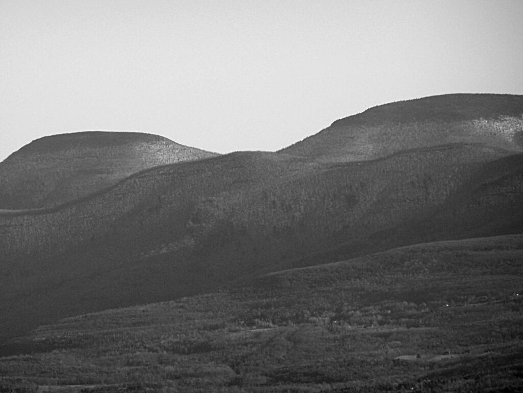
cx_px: 262
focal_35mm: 380
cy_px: 196
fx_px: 5741
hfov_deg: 5.2
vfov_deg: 3.9
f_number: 3.7
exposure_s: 1/640
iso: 80
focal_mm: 63
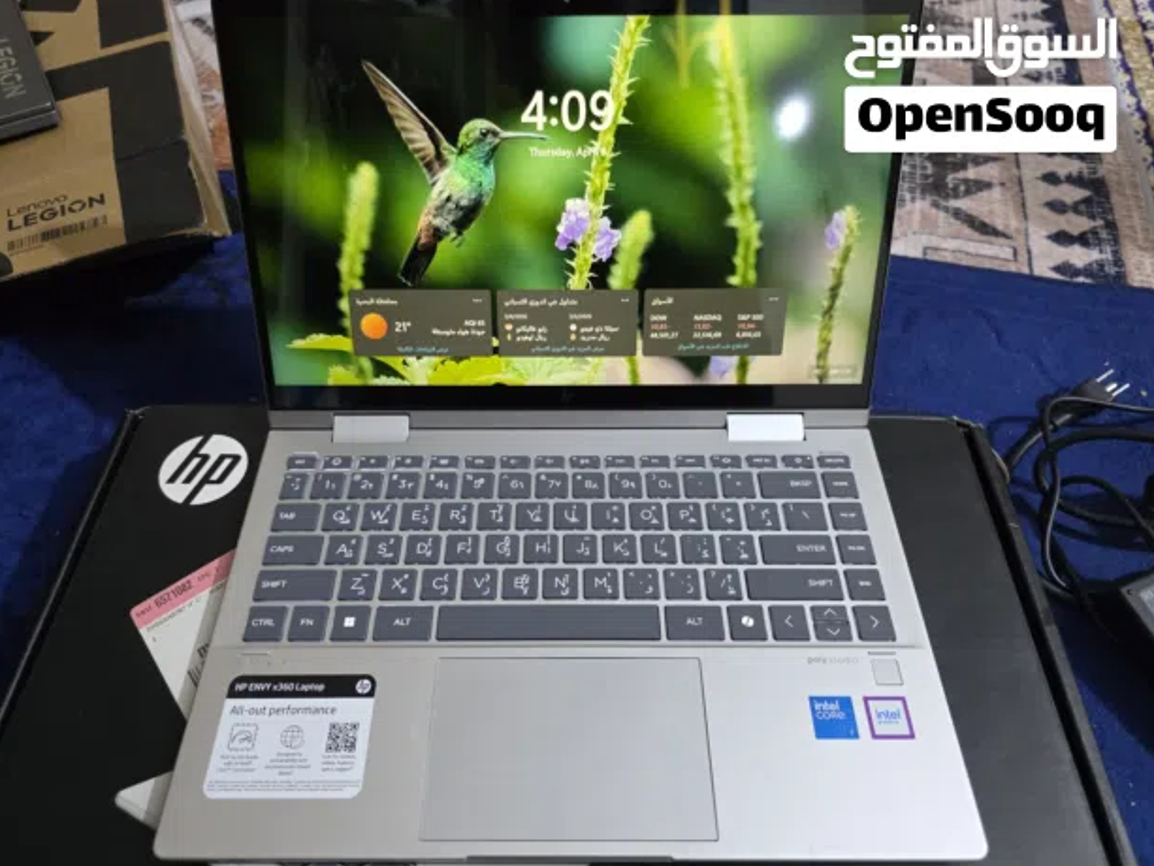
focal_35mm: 24
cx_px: 561
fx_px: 800
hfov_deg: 71.6
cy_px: 424
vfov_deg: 56.8
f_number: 1.7
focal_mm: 6.3
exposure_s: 1/120
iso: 800
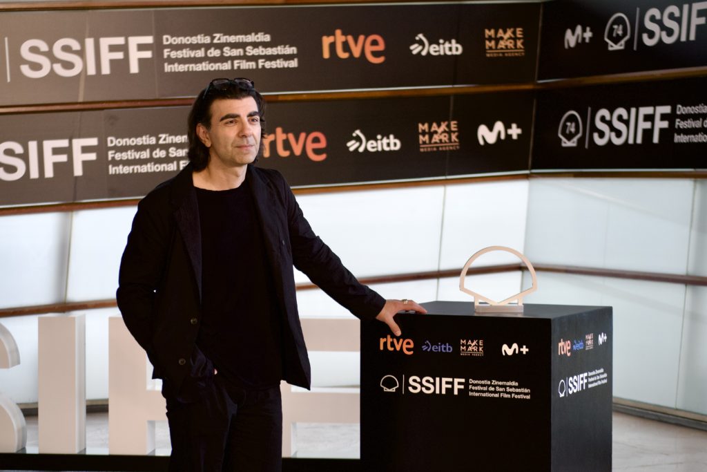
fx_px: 1827
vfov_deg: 14.7
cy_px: 236
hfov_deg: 21.9
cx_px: 354
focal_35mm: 93
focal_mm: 62
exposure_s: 1/320
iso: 640
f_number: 4.2
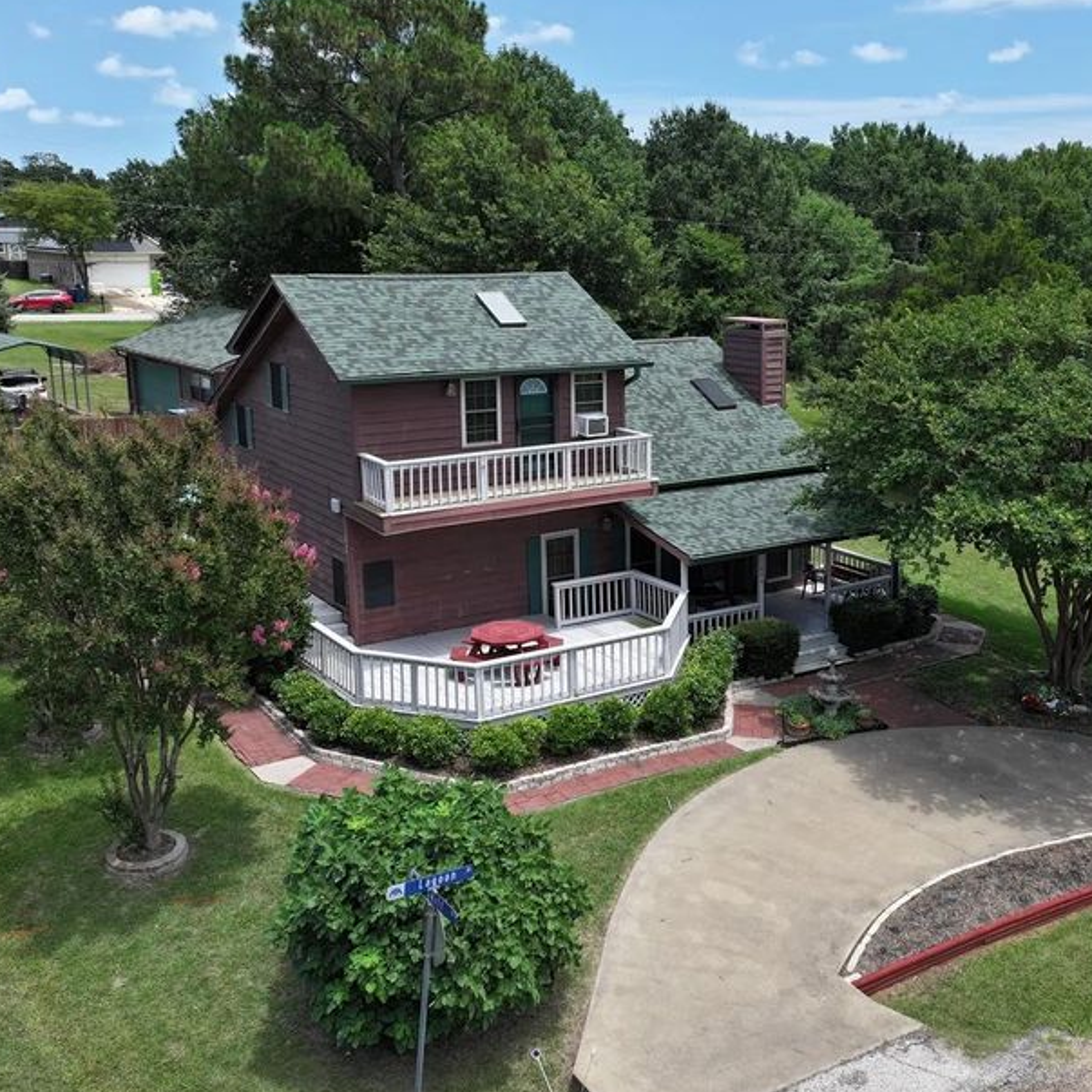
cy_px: 555
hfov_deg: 45.5
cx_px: 704
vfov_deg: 46.0
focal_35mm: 36
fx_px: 1285
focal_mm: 12.29
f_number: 2.8
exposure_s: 1/2000
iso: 120
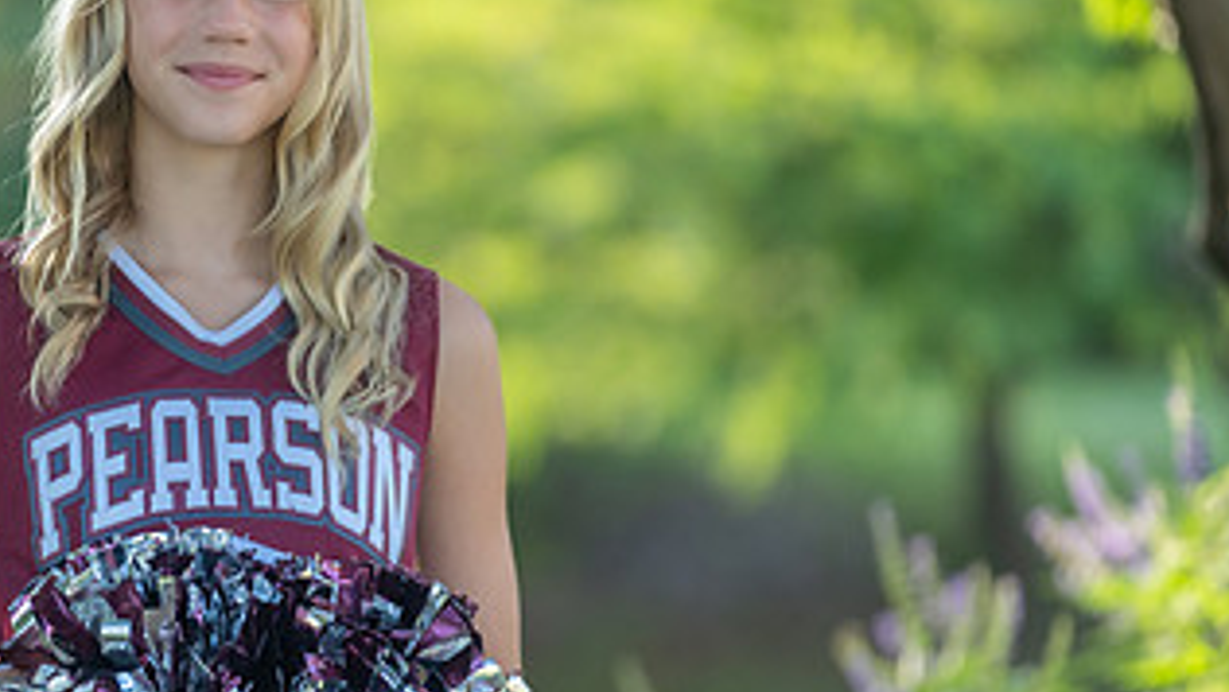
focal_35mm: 329
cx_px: 229
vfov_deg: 3.7
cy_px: 433
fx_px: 10725
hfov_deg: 6.5
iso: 250
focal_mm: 167
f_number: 2.8
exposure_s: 1/320
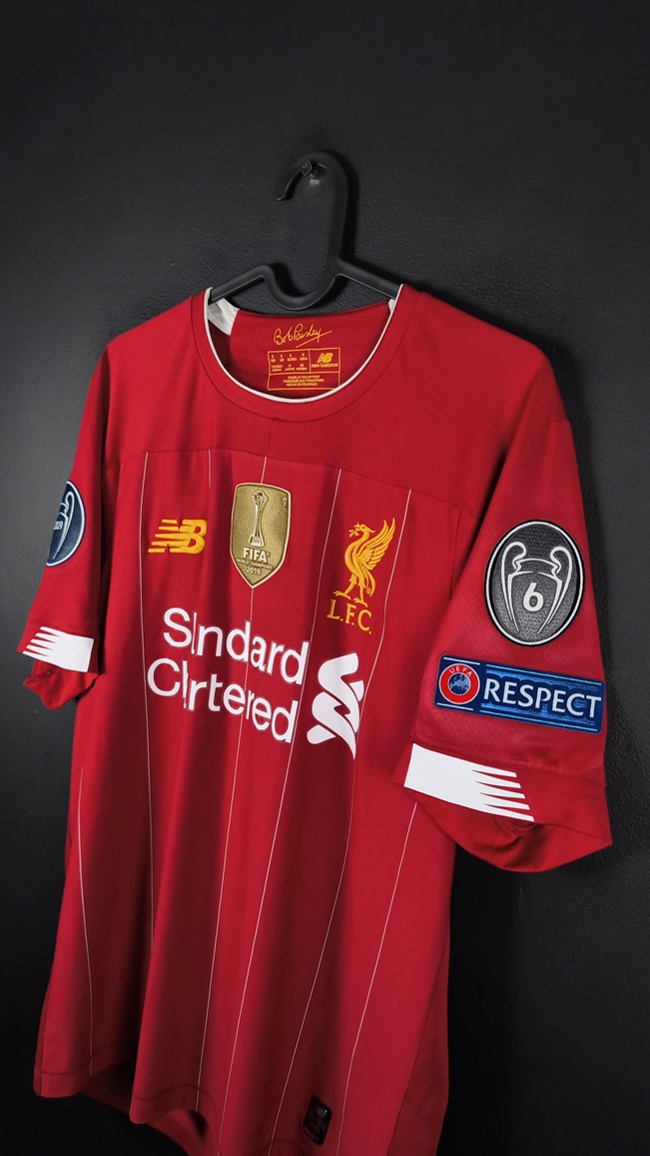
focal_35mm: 26
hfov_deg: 44.4
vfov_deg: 71.9
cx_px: 324
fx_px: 796
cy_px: 590
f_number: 1.6
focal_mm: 6.57
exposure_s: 1/200
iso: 400
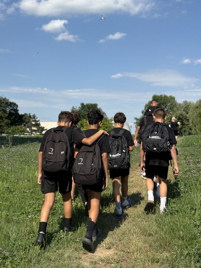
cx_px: 100
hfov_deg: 30.3
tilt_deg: +1.1
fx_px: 372
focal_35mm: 48
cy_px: 134
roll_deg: +0.0
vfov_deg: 39.7
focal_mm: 6.76
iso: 64
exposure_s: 1/4049
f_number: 1.78
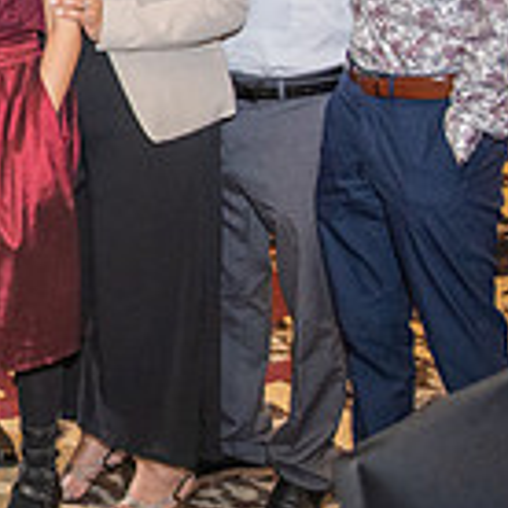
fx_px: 1660
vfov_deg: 17.1
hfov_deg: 15.2
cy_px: 28
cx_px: -383
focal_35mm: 100
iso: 1600
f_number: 2.8
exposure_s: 1/200
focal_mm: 28
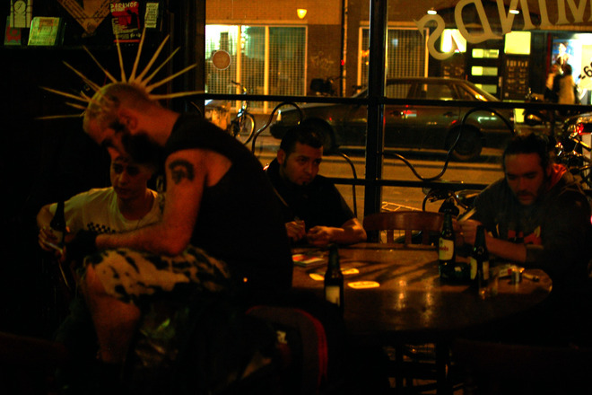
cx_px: 296
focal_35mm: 52
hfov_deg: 37.9
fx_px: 863
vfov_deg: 25.8
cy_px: 198
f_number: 1.8
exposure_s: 1/15
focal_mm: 35
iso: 800
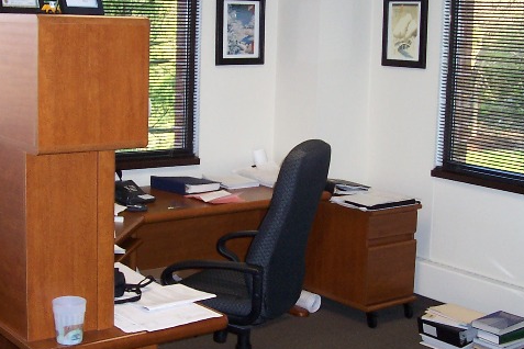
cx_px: 272
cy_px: 151
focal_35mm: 62
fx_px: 902
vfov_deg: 21.9
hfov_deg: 32.4
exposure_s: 1/60
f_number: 2.8
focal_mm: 5.6
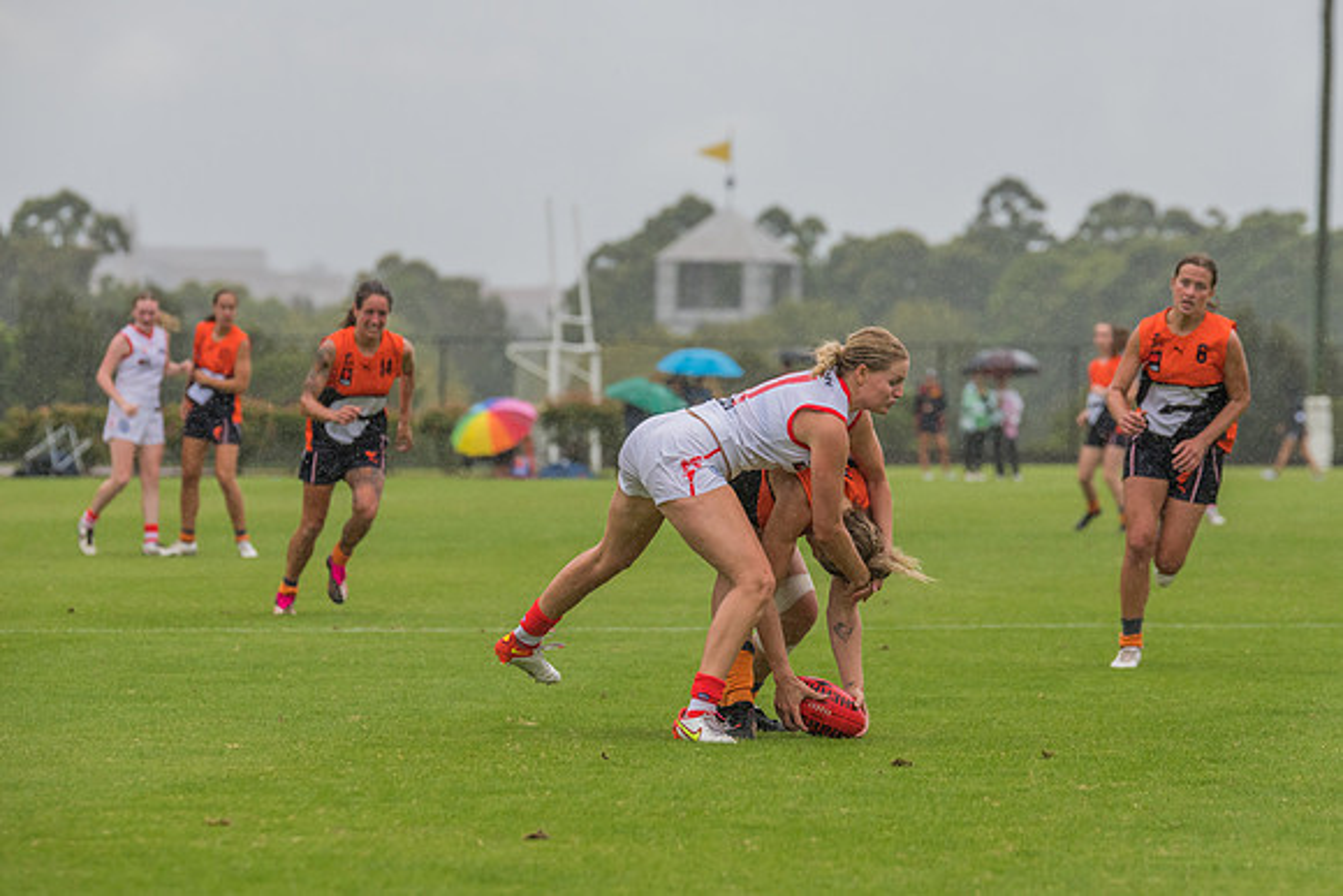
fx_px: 10969
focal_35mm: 294
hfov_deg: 7.0
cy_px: 417
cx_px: 665
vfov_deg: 4.7
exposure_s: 1/1600
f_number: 8
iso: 800
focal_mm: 270
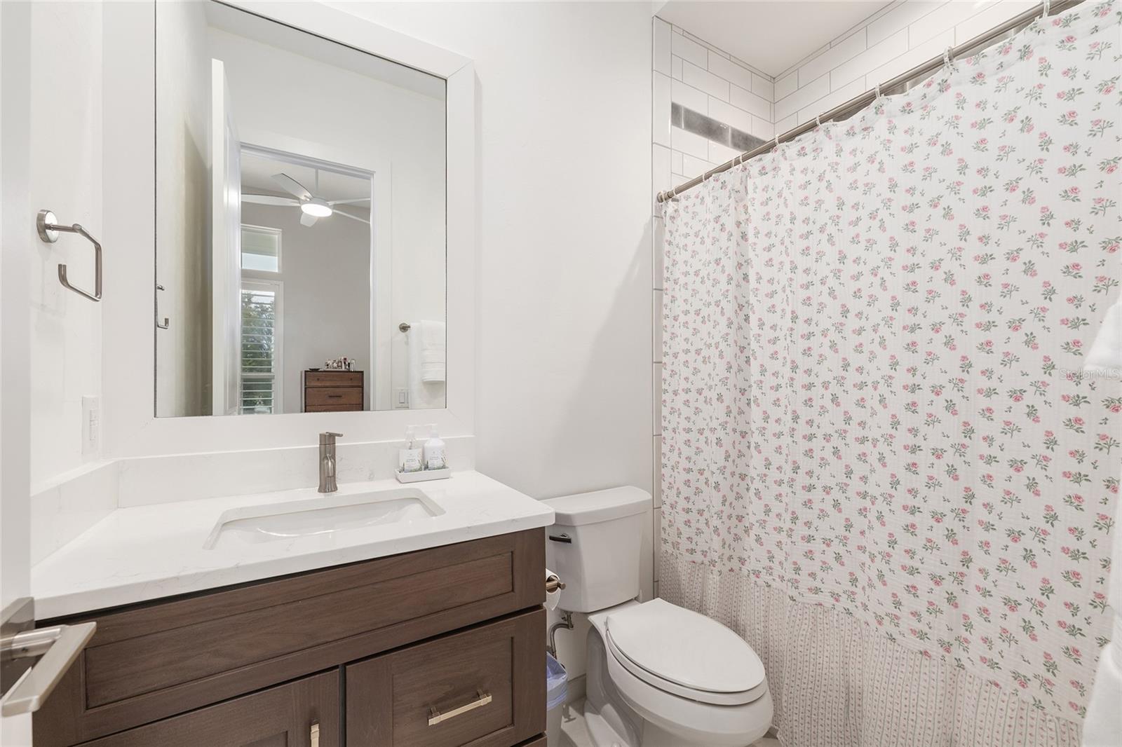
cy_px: 374
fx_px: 436
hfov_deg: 104.3
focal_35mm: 14
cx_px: 561
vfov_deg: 81.2
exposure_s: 1/6
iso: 400
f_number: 7.1
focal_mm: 14
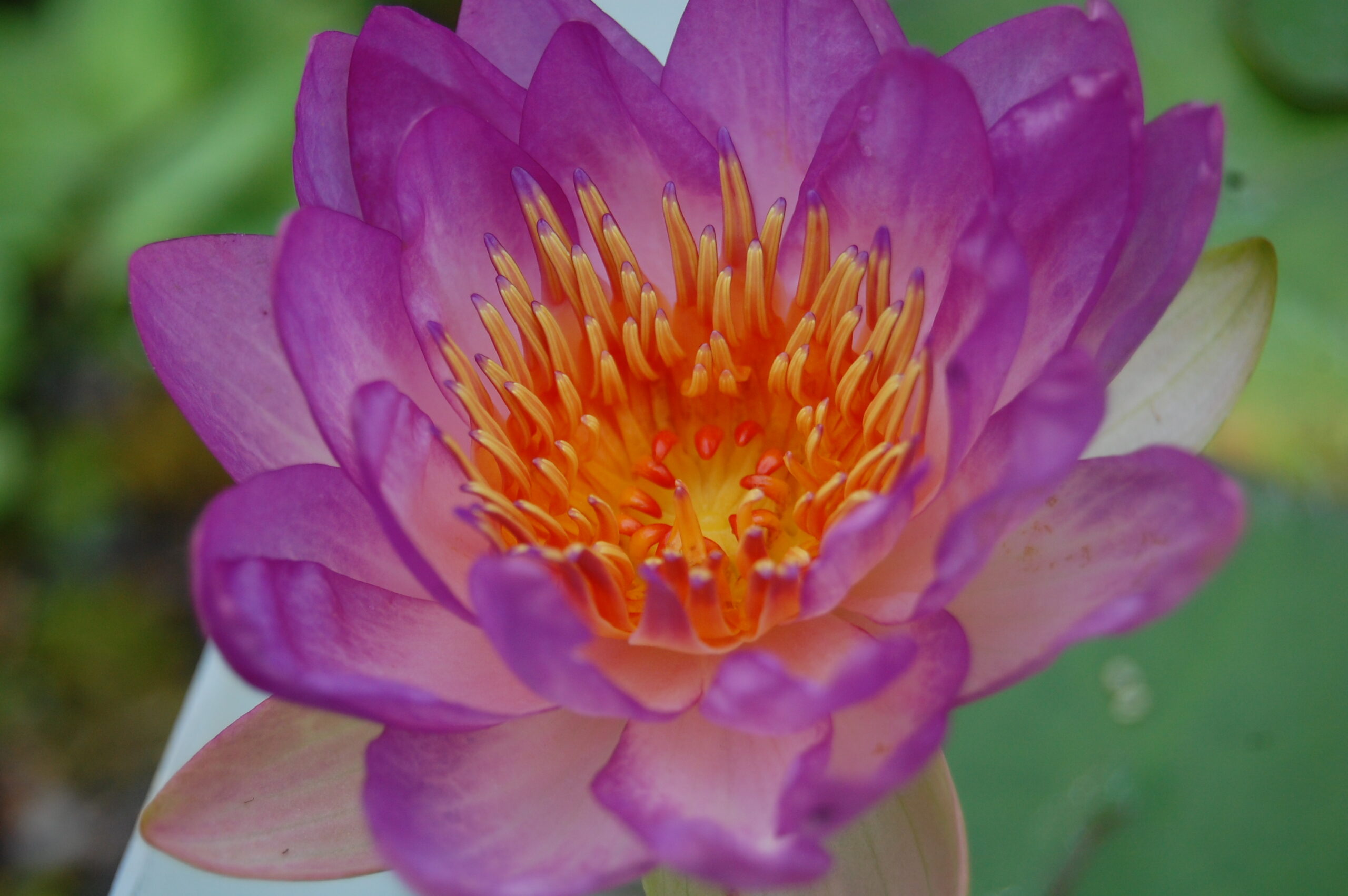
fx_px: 3086
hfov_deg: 24.6
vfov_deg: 16.5
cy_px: 448
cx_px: 674
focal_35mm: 82
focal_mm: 55
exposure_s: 1/125
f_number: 5.6
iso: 400
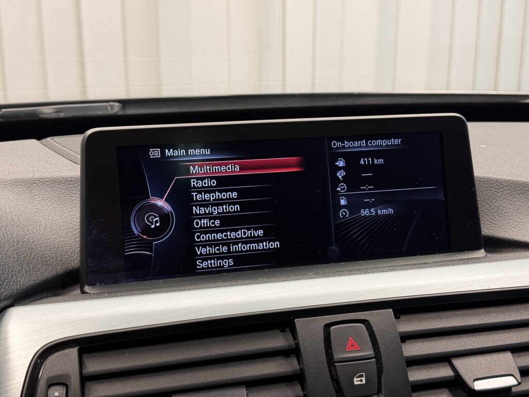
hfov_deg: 39.7
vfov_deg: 30.3
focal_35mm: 48
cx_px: 264
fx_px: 734
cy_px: 198
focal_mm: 6.76
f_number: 1.78
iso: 125
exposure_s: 1/48
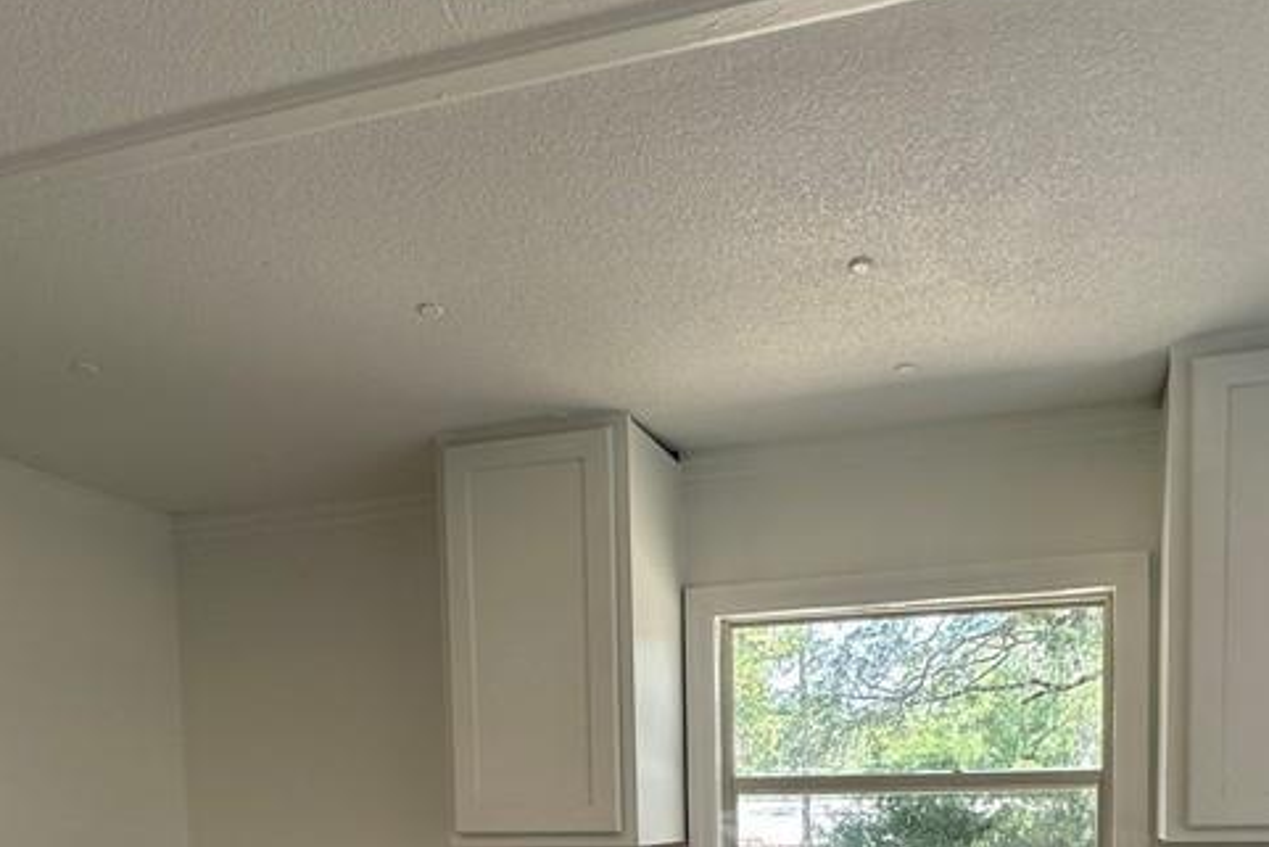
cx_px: 736
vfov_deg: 36.8
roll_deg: +0.3
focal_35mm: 31
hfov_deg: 60.0
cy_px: 894
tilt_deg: -3.6
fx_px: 1093
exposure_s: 1/110
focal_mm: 2.22
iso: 40
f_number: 2.2
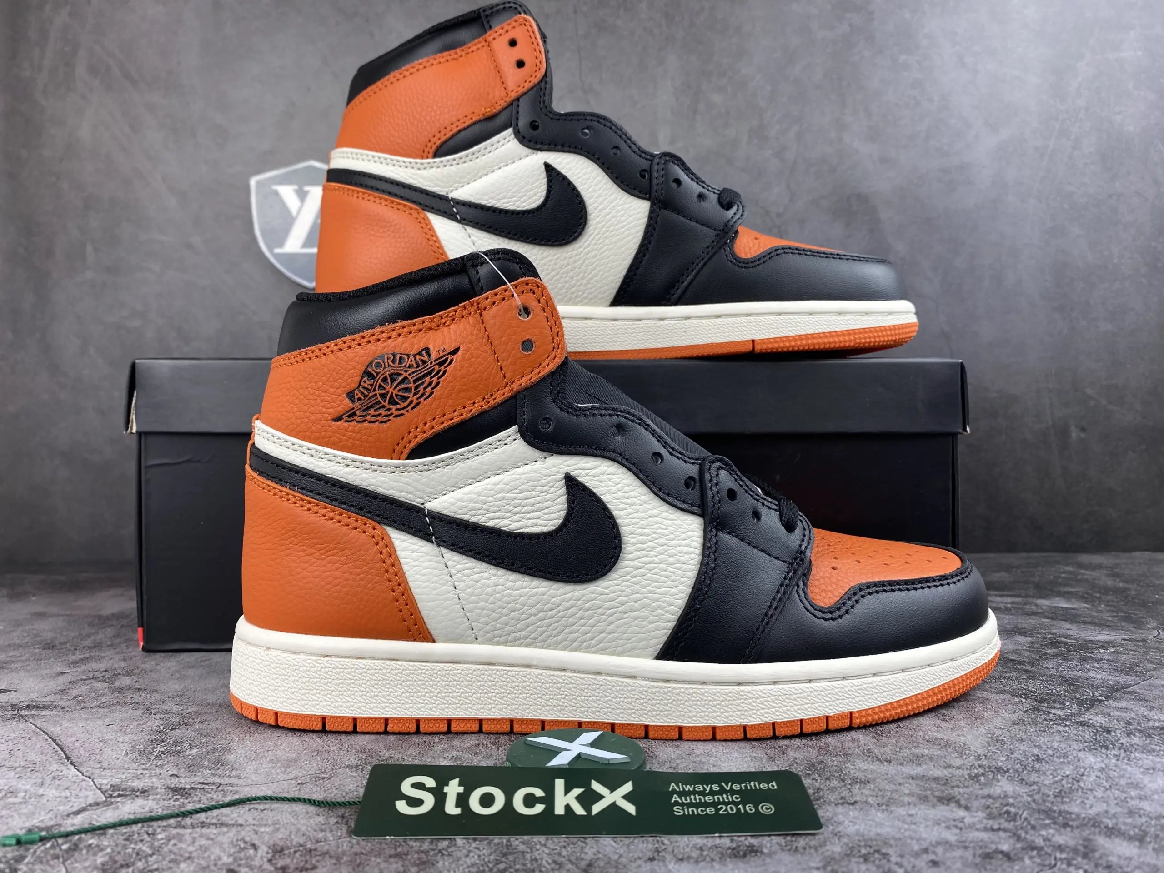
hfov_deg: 67.3
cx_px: 582
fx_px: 874
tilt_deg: +0.3
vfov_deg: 53.1
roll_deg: -0.9
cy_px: 436
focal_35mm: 26
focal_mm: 4.25
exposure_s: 1/108
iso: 32
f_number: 1.8
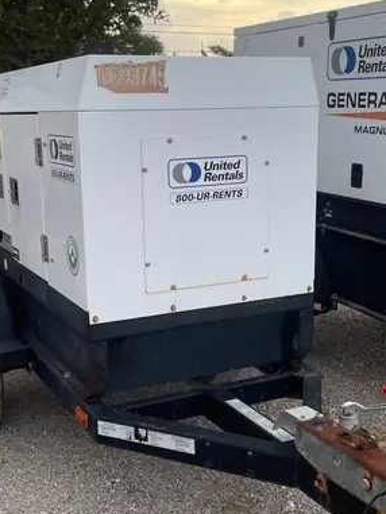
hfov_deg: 29.1
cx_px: 185
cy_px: 283
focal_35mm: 50
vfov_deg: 38.1
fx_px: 743
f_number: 1.6
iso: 50
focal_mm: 4.2
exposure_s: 1/785
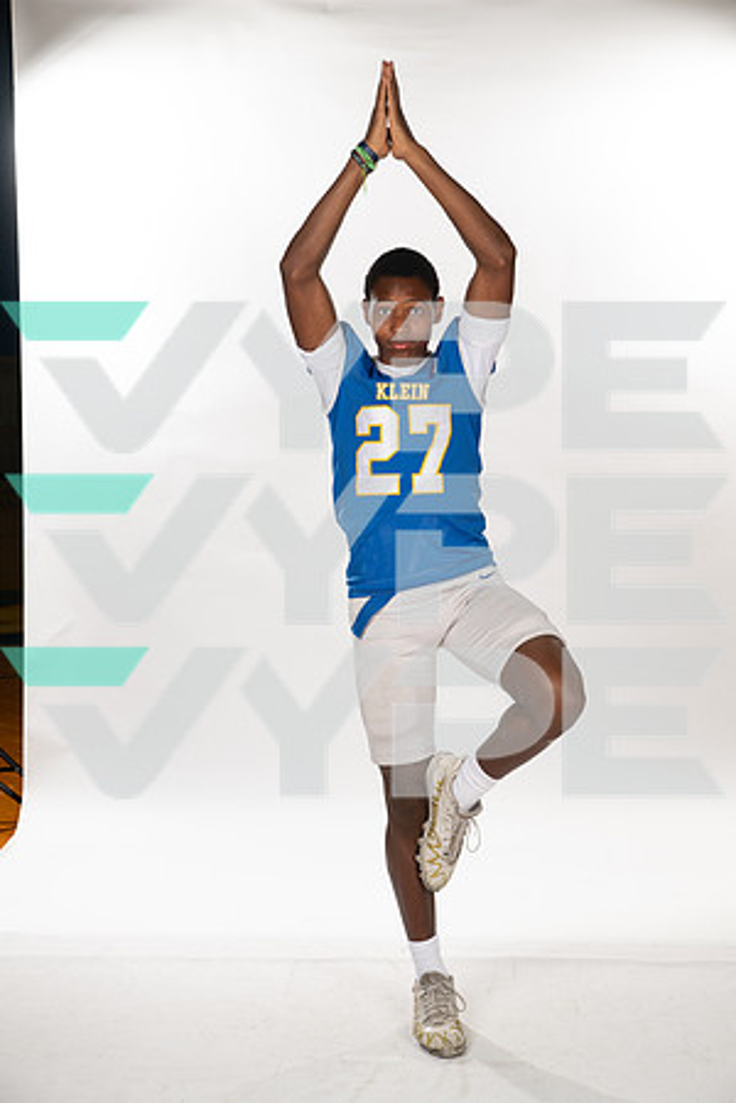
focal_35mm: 68
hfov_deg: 20.0
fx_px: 2085
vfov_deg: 29.7
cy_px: 552
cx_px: 368
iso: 800
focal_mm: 68
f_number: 7.1
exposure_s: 1/320
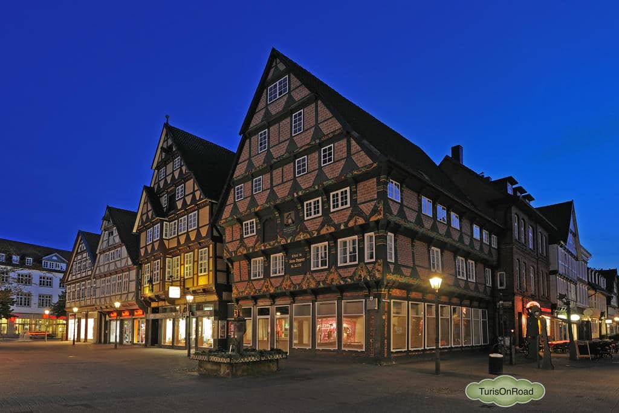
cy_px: 206
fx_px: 344
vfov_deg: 61.9
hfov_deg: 84.0
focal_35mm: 20
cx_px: 310
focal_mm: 20
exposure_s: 1
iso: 250
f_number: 8
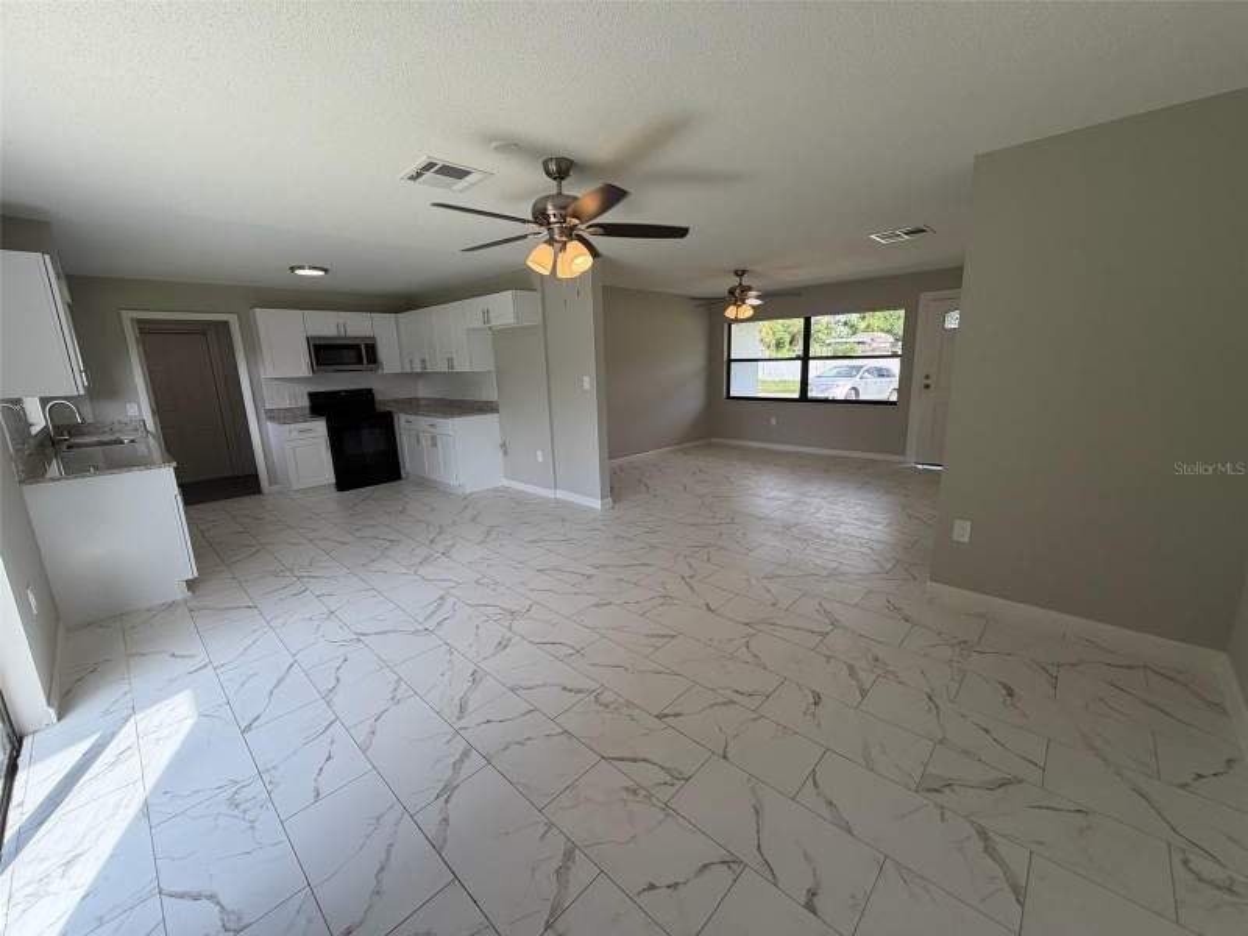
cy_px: 468
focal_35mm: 14
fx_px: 505
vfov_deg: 85.7
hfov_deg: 102.1
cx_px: 624
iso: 50
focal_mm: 2.22
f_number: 2.2
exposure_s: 1/233
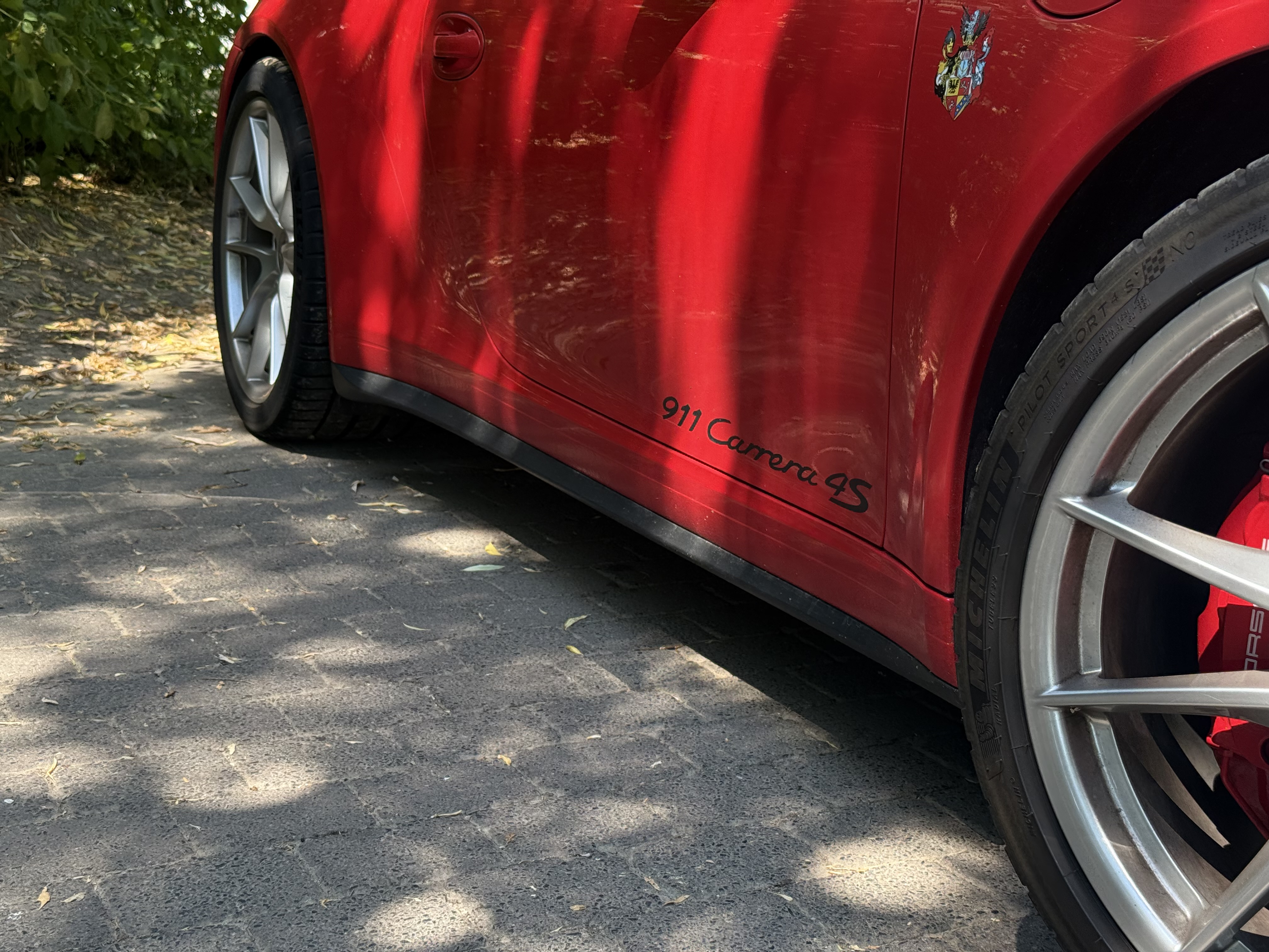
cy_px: 476
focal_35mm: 48
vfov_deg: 30.3
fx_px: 1760
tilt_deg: -12.8
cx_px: 634
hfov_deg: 39.7
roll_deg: -1.5
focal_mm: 6.76
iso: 100
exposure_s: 1/534
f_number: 1.78
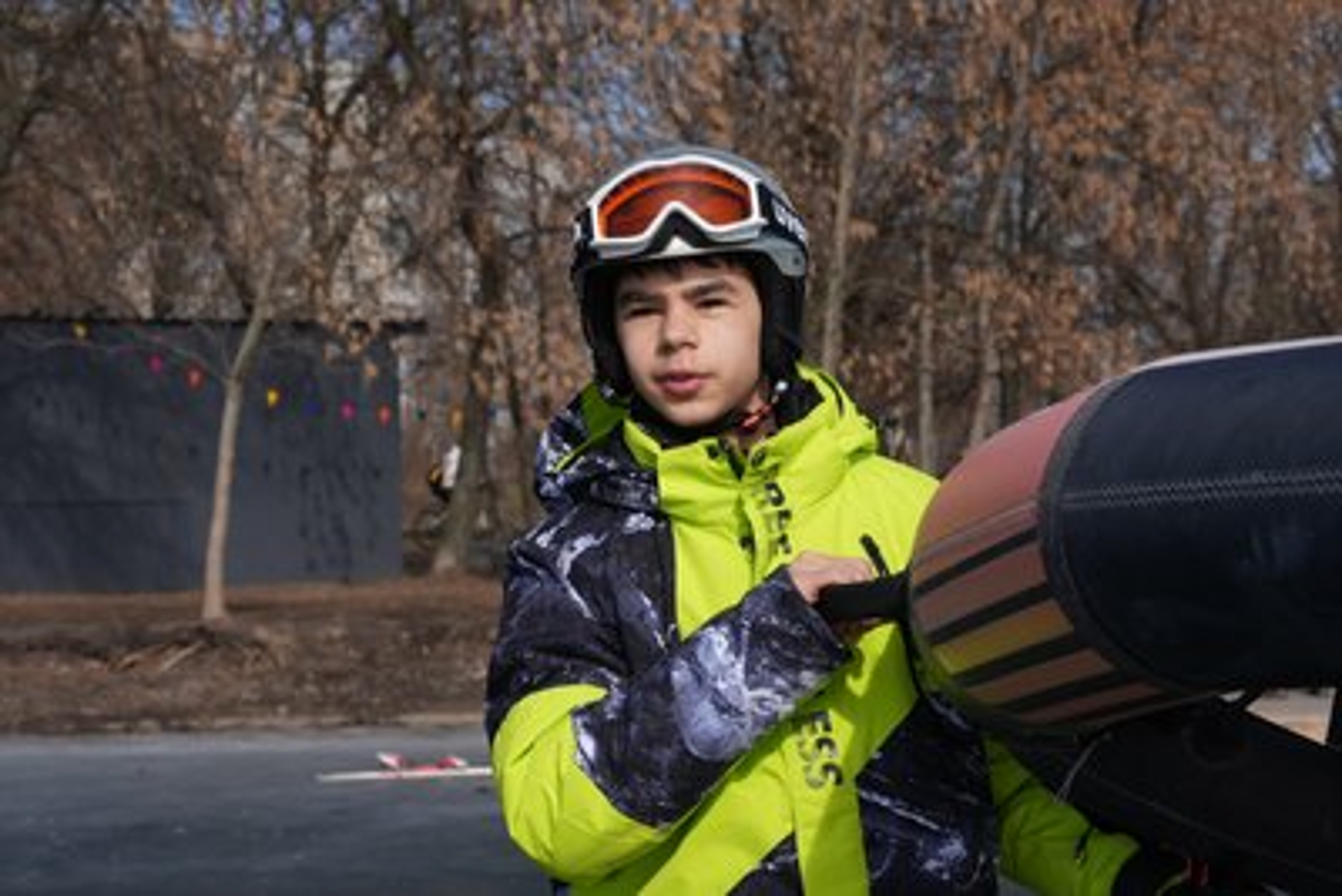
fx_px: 3468
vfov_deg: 14.7
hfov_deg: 21.9
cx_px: 671
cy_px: 448
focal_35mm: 93
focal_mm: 93
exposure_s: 1/200
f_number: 14
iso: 160
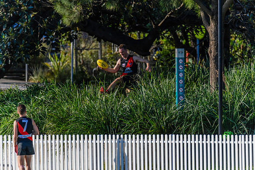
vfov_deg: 2.1
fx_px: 4545
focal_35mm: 641
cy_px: 85
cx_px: 128
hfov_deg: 3.2
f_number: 6.3
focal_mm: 600
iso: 800
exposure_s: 1/2000
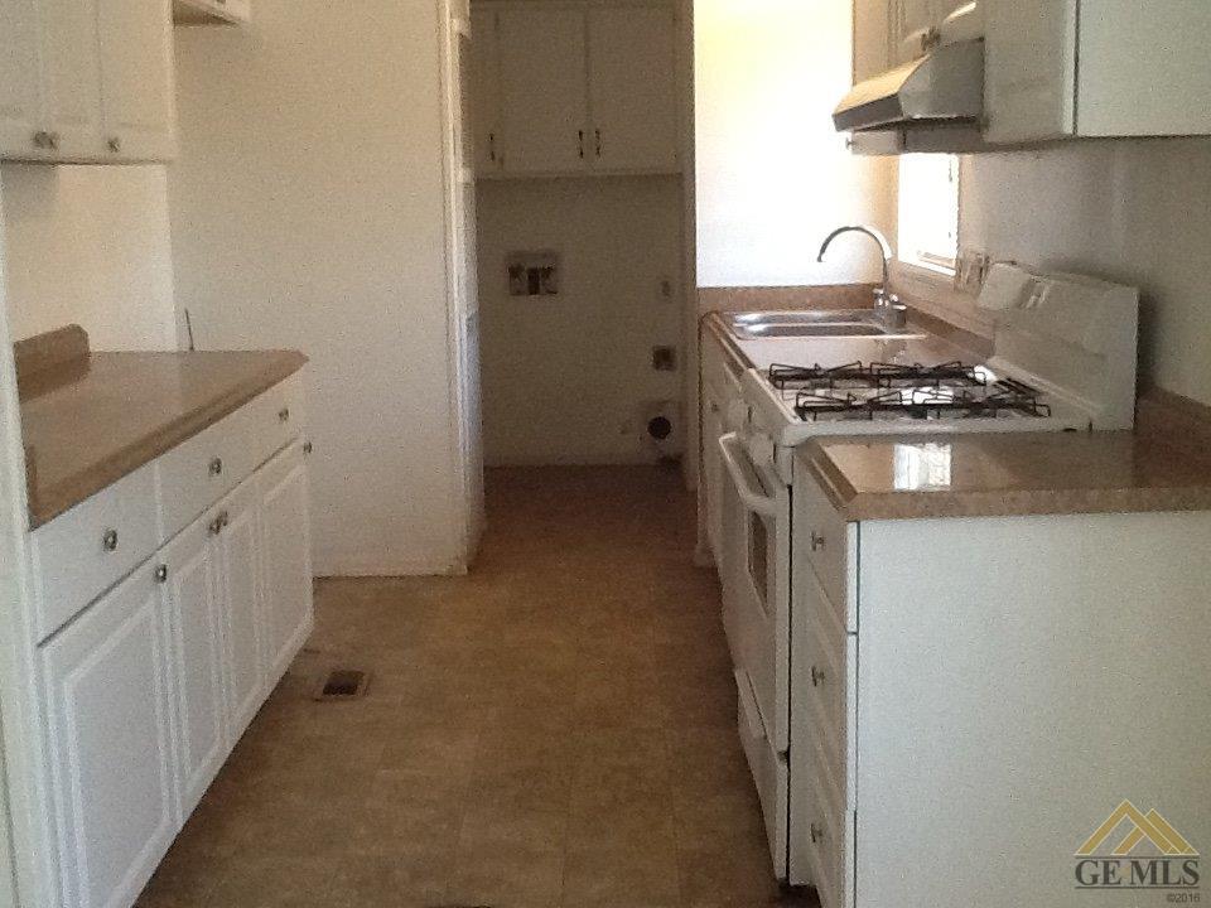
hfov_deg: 42.9
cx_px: 606
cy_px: 454
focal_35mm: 44
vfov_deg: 32.9
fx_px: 1539
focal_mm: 2.03
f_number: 2.4
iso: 200
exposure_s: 1/30
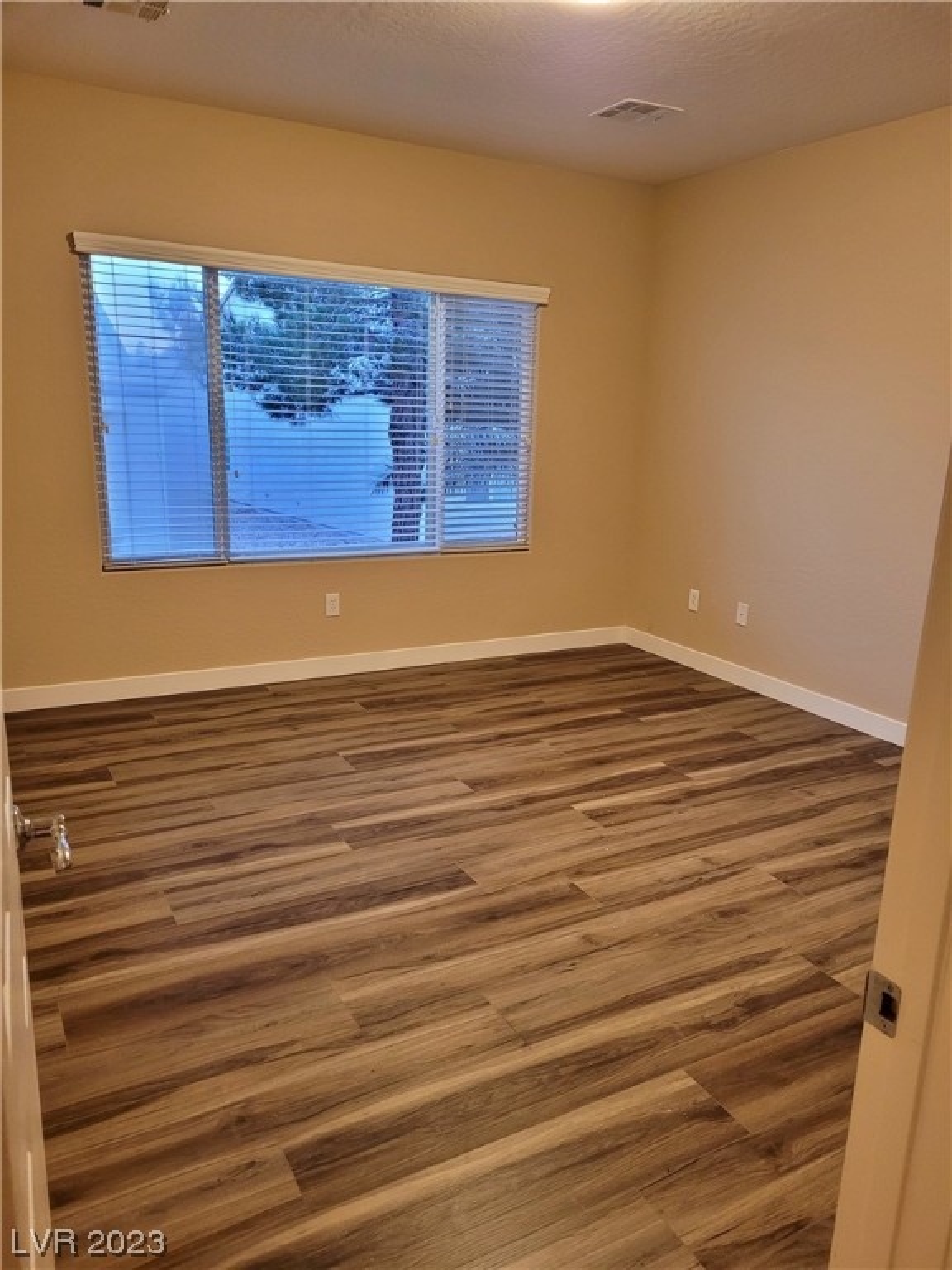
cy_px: 635
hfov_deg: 53.1
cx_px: 476
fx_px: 953
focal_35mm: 26
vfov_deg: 67.3
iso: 400
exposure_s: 1/40
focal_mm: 5.4
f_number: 1.8
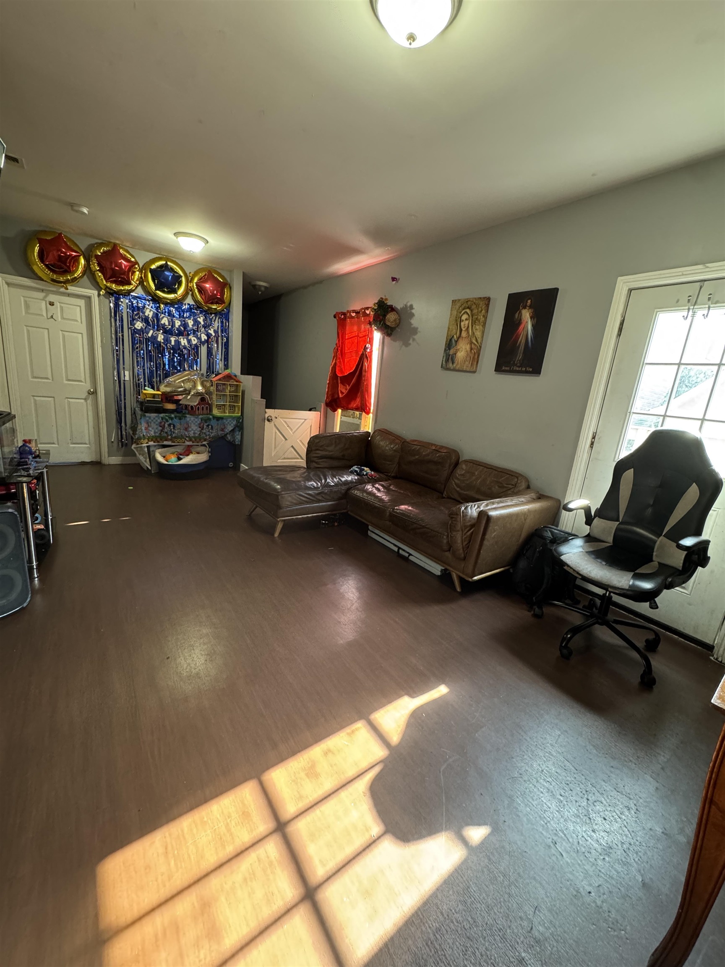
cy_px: 484
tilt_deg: -13.9
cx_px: 362
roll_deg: -5.7
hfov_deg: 85.7
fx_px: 391
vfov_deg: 102.1
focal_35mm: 14
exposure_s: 1/60
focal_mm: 2.22
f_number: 2.2
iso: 320
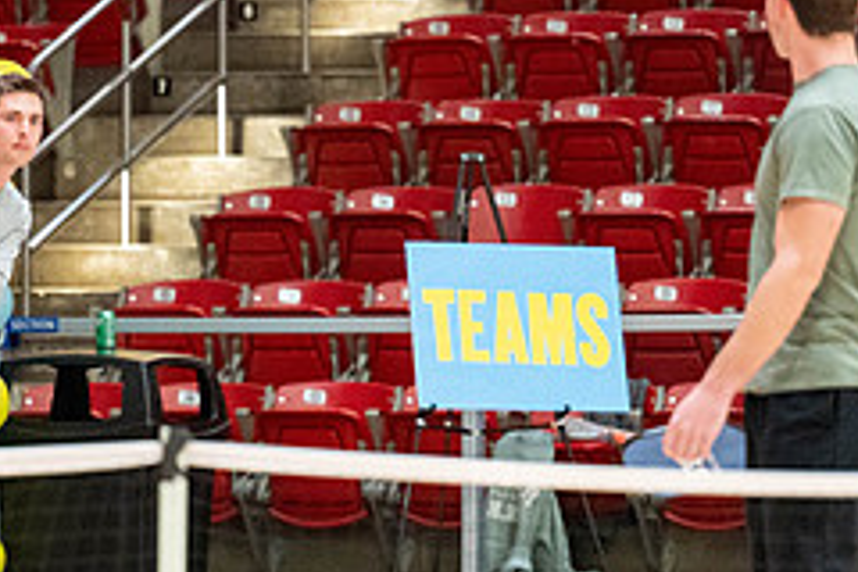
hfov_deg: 6.3
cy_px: 416
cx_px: 318
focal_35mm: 326
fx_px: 7769
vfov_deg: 4.2
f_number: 2.8
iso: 5000
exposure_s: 1/500
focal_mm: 135
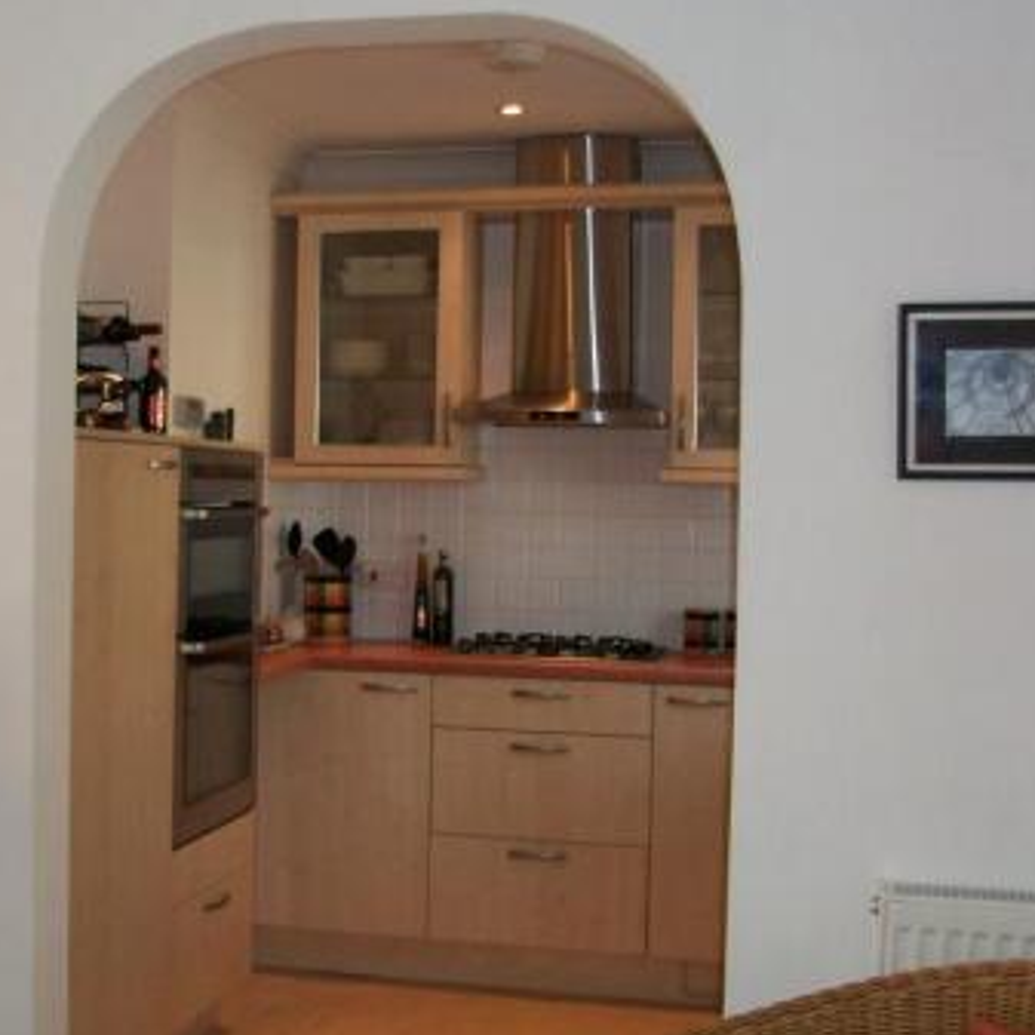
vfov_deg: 32.7
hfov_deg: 32.5
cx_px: 330
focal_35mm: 52
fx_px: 1759
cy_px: 441
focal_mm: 5.7
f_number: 2.8
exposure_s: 1/60
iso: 120
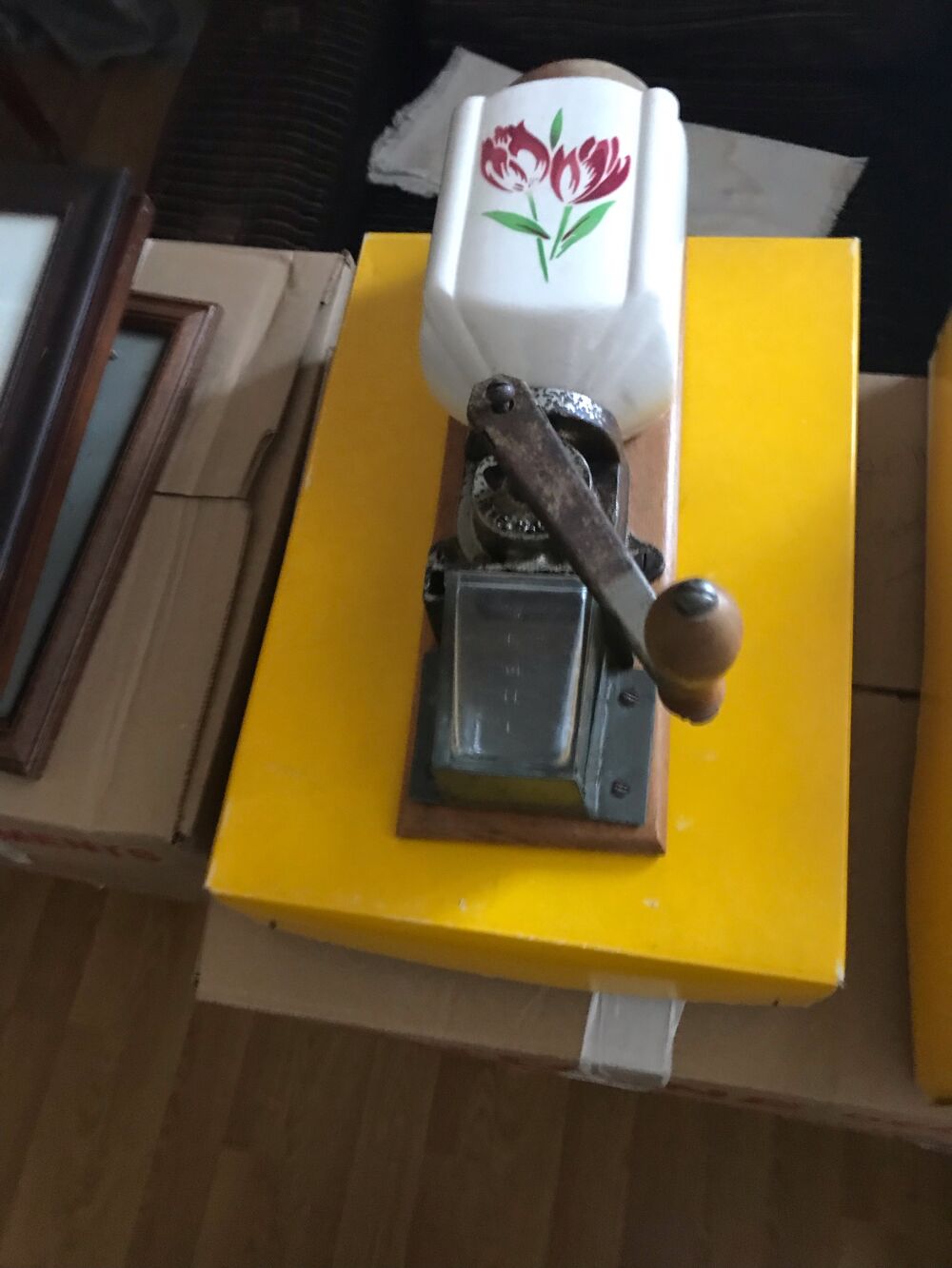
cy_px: 634
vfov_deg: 63.4
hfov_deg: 49.8
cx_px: 476
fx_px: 1027
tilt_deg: -63.4
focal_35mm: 28
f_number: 1.8
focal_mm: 3.99
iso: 80
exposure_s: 1/7
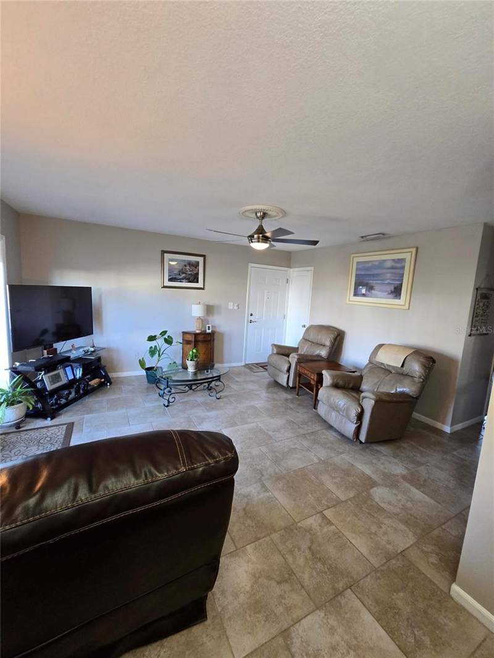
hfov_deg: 89.9
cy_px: 329
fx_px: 247
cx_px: 247
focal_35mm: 13
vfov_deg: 106.2
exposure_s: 1/60
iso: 250
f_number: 2.2
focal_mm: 2.2
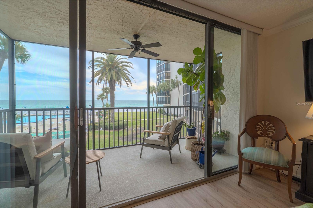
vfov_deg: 72.0
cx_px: 156
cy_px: 104
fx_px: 143
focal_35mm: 16
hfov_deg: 95.0
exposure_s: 1/640
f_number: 5.6
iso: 200
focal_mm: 11
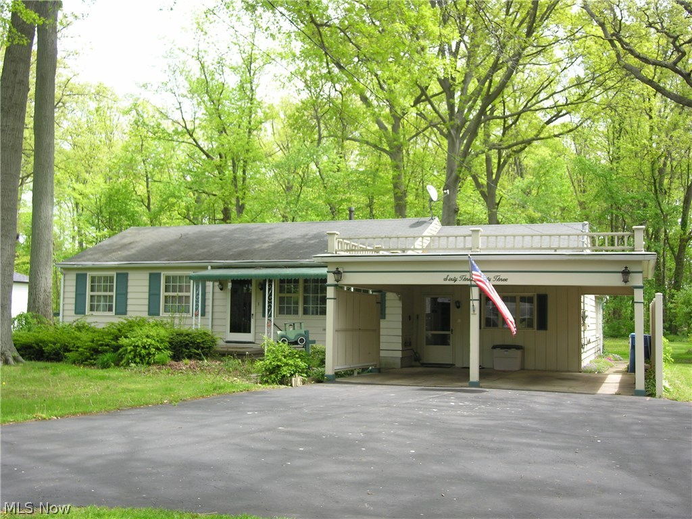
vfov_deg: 36.8
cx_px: 346
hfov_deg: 47.9
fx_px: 780
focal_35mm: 39
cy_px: 260
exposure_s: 1/155
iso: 50
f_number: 3.2
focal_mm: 10
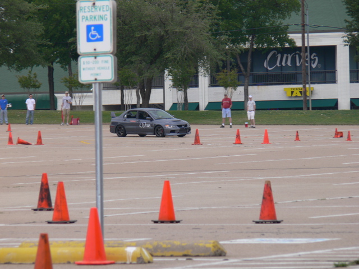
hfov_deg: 4.7
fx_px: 4356
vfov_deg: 3.5
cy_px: 134
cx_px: 180
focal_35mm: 420
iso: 80
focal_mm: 88.8
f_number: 5.6
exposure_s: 1/320
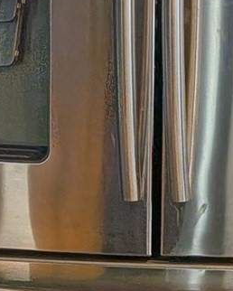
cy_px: -12
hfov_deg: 9.1
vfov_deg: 12.7
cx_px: 595
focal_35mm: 149
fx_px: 1283
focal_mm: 4.53
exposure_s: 1/120
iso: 34
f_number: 1.7
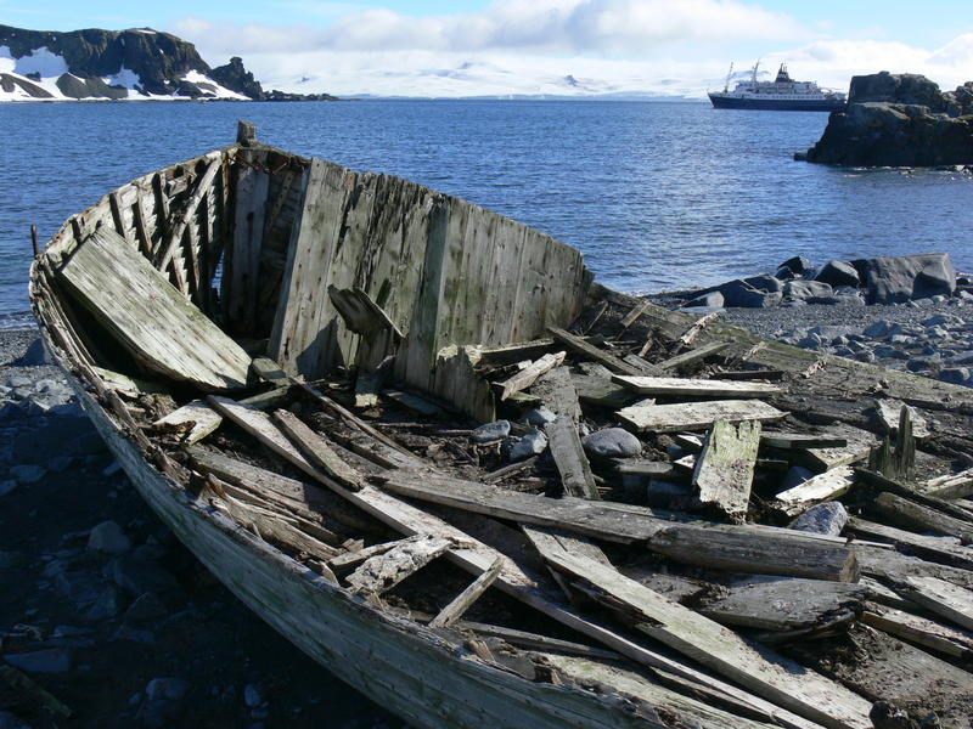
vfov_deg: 34.3
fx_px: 1181
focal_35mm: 42
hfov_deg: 44.8
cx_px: 486
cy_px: 364
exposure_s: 1/400
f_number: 5.6
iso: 80
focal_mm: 8.7
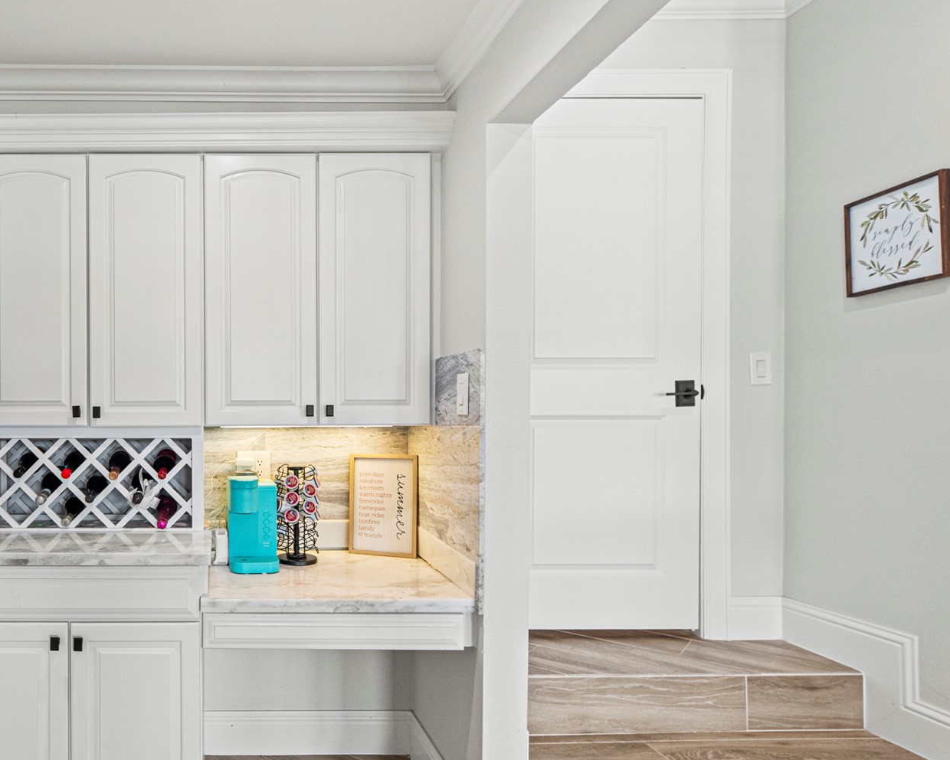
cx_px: 198
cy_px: 406
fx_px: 647
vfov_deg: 60.8
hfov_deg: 66.3
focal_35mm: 23
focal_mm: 14
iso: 800
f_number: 8
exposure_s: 1/20
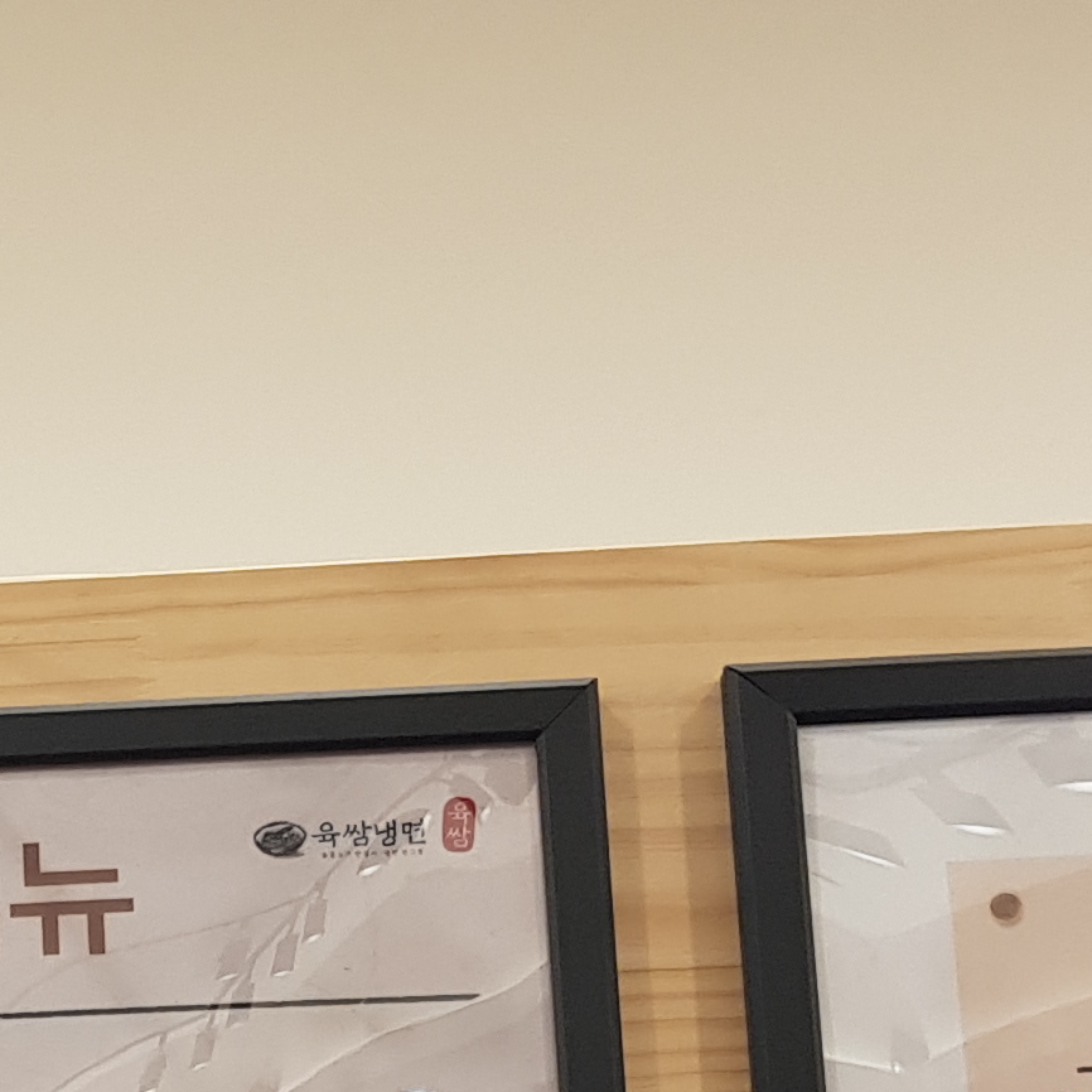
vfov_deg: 15.0
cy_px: 1676
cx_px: -171
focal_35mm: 107
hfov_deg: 15.7
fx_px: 3819
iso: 64
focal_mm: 4.2
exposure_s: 1/60
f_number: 1.7
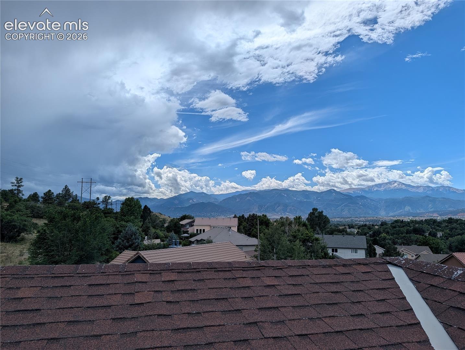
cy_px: 175
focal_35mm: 24
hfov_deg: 71.5
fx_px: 323
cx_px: 232
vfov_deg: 56.9
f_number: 1.68
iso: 19
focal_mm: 6.9
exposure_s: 1/2075
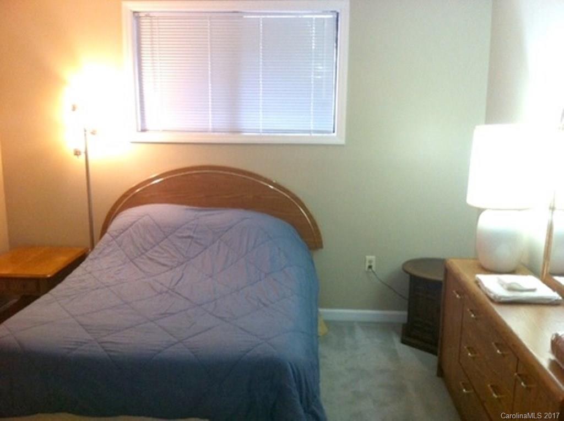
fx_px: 569
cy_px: 210
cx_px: 282
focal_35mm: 35
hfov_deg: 52.7
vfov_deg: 40.6
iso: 200
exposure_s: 1/15
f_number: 2.8
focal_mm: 3.85
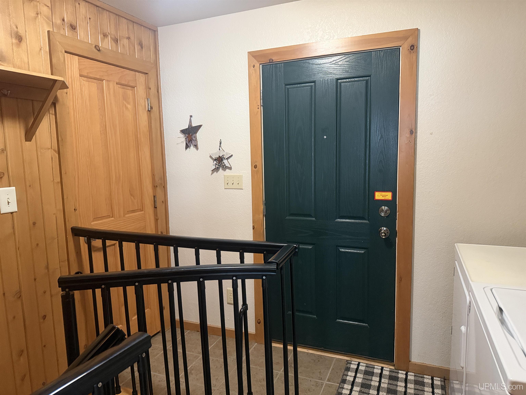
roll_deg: +1.6
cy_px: 198
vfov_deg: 56.8
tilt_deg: -6.5
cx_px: 263
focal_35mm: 24
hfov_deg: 71.6
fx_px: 365
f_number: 1.78
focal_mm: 6.76
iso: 800
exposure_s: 1/52
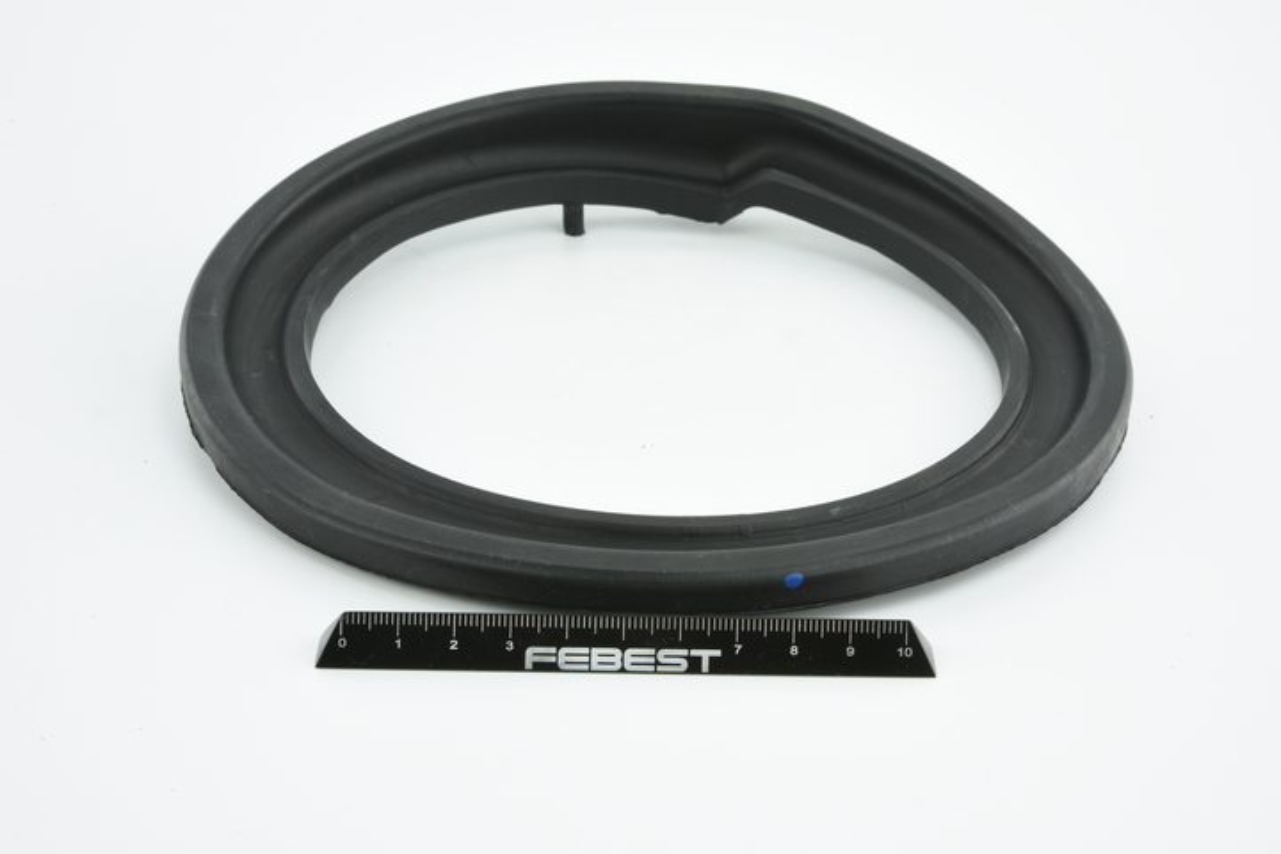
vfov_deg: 22.6
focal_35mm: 60
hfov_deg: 33.4
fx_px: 2135
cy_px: 427
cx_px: 640
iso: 64
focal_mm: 60
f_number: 29
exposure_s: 1/2
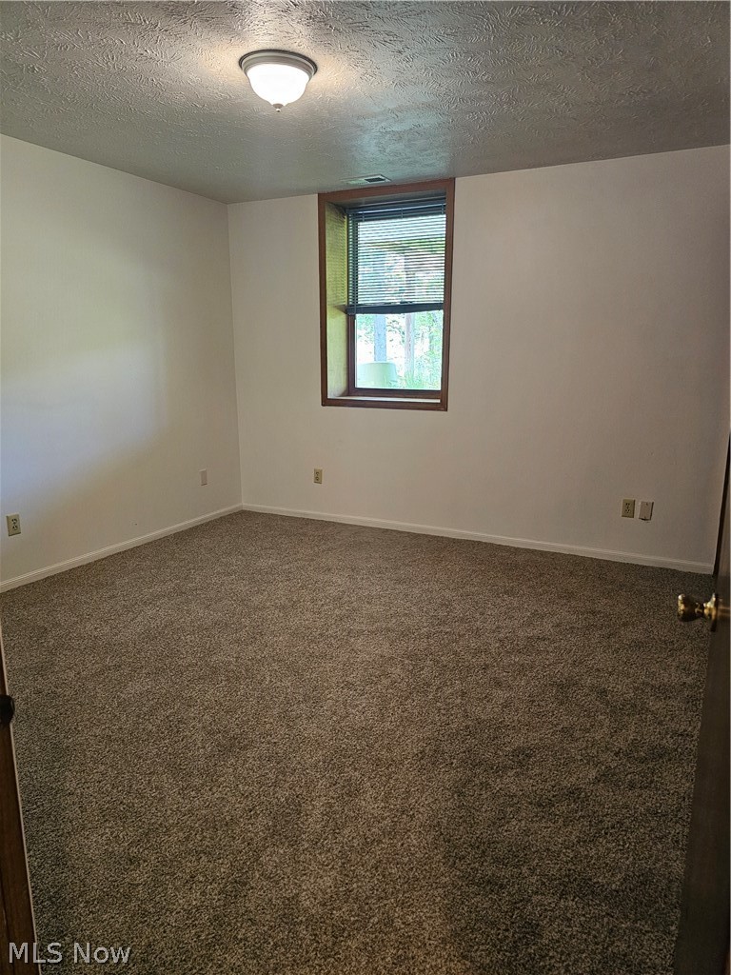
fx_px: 648
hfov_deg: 58.9
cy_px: 488
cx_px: 366
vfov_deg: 73.9
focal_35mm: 23
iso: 1000
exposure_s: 1/120
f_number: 1.7
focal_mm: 6.3
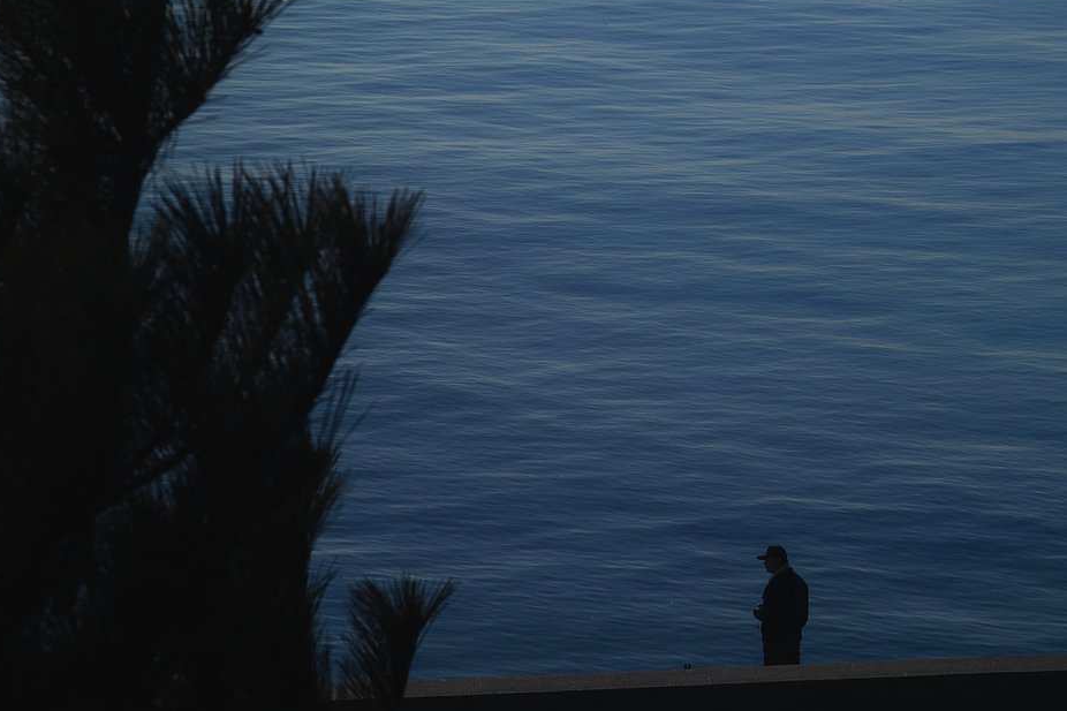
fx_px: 5867
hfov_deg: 10.4
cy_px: 382
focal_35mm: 198
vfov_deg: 6.9
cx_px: 575
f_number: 11
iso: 100
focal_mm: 105
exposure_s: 1/350
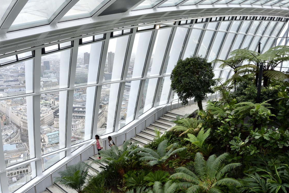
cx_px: 141
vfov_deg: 44.9
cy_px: 98
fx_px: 233
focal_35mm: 29
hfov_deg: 63.7
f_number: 5.6
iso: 400
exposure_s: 1/125
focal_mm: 18
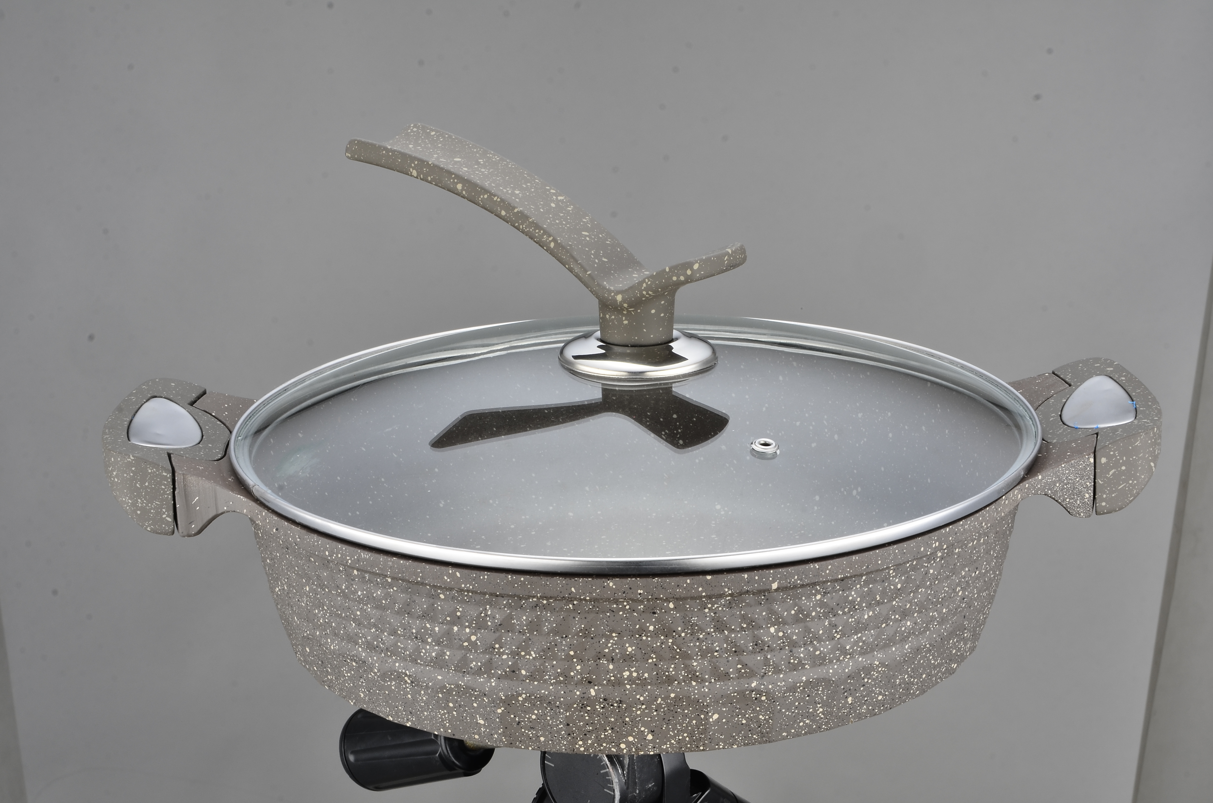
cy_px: 402
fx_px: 2925
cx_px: 606
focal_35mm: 87
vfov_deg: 15.6
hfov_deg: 23.4
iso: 160
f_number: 22
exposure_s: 1/125
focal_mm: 58
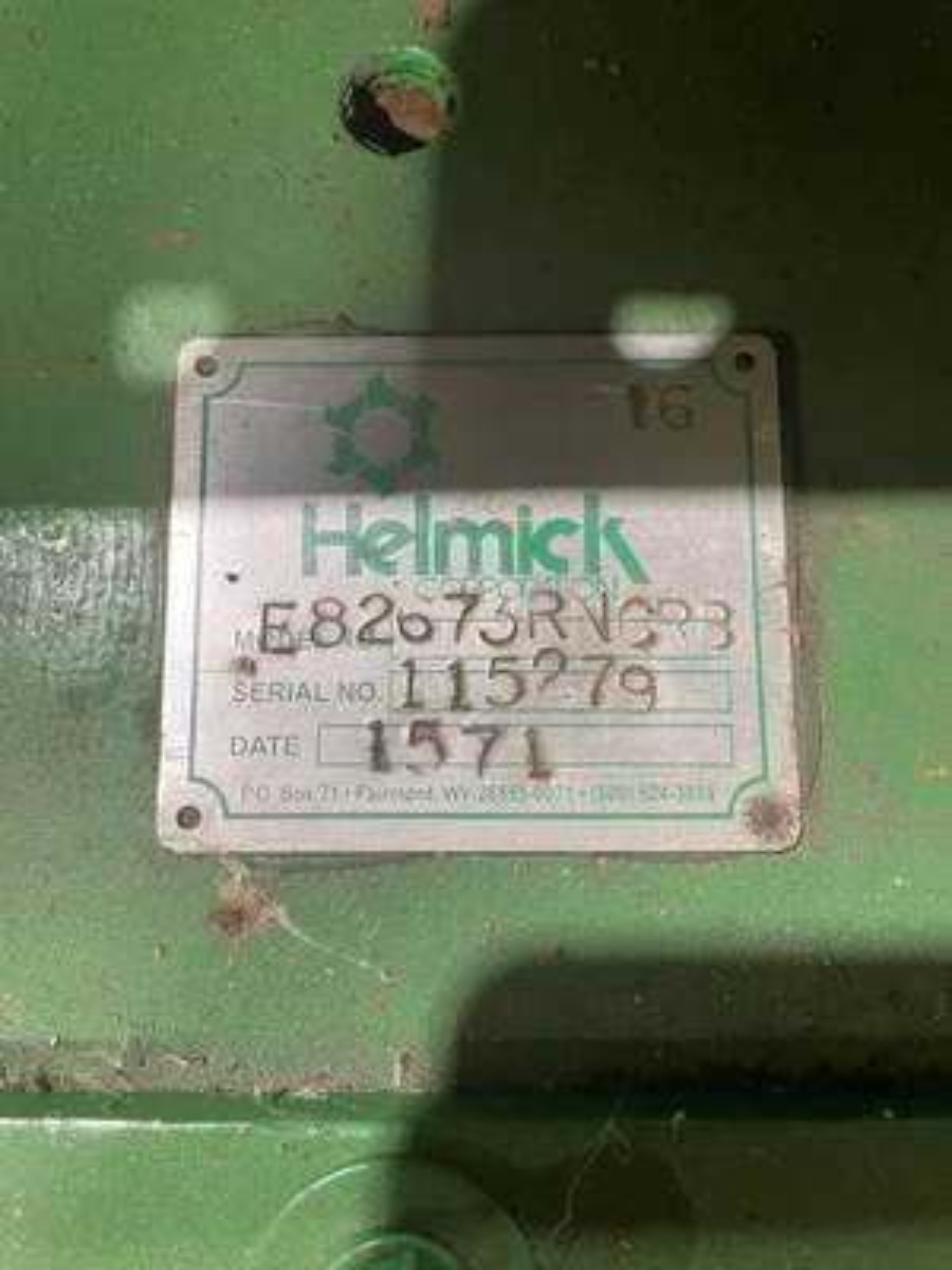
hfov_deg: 53.1
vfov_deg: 67.3
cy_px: 635
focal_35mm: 26
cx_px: 476
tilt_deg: -80.3
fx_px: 953
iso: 160
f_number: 1.6
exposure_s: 1/60
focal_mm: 4.2
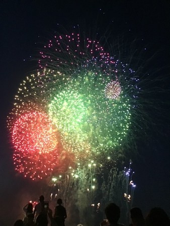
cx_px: 85
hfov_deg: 45.5
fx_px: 203
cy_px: 113
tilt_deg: +33.6
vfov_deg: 58.3
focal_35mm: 31
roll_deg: -3.9
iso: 200
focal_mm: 3.3
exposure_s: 1/20
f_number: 2.4
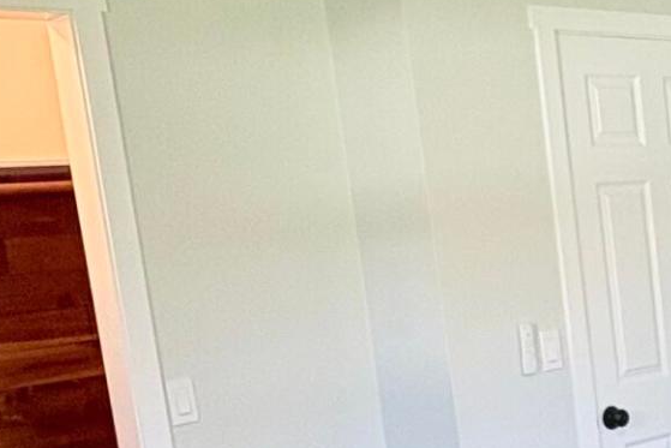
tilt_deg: -8.2
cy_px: 454
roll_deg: +5.1
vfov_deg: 17.7
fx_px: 1398
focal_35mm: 75
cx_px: 827
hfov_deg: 24.2
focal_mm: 2.22
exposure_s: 1/112
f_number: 2.2
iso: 250
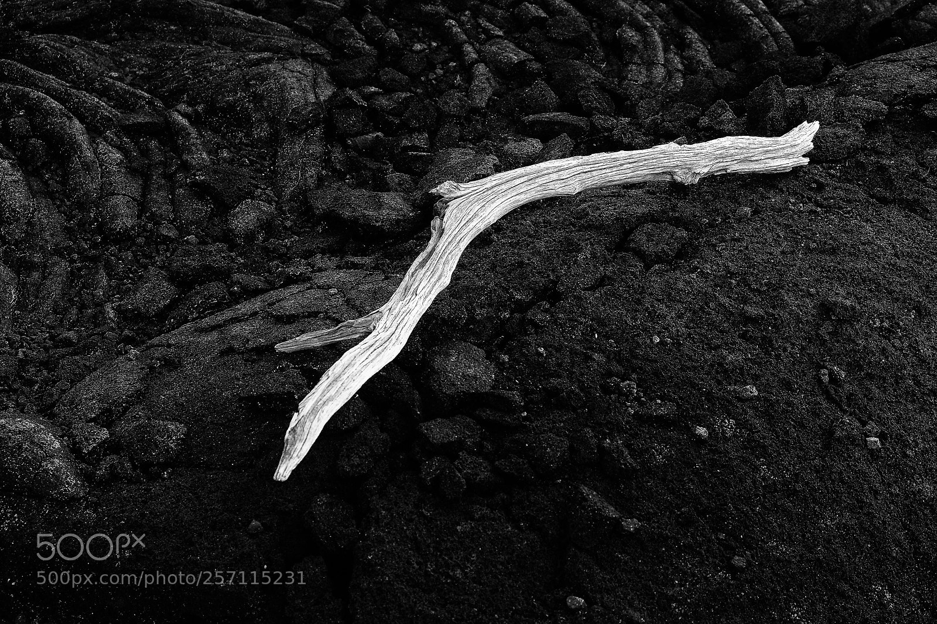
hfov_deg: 48.5
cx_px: 468
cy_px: 312
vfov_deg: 33.4
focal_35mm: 40
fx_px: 1041
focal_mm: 26.5
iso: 320
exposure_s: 1/250
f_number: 7.1
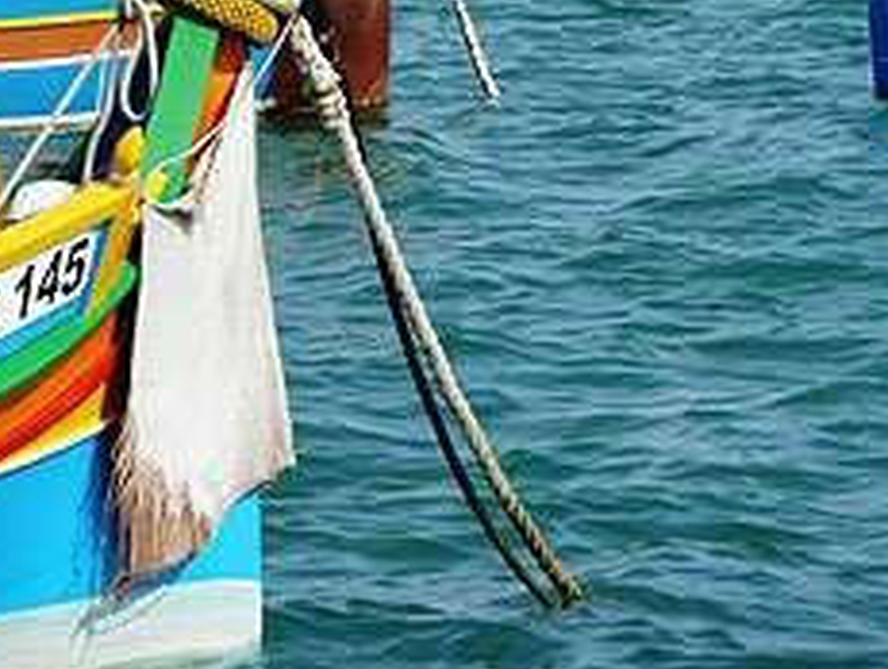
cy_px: 54
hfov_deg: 5.2
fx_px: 9789
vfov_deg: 3.9
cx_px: 504
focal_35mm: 381
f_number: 5.6
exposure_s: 1/400
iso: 80
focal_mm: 32.1
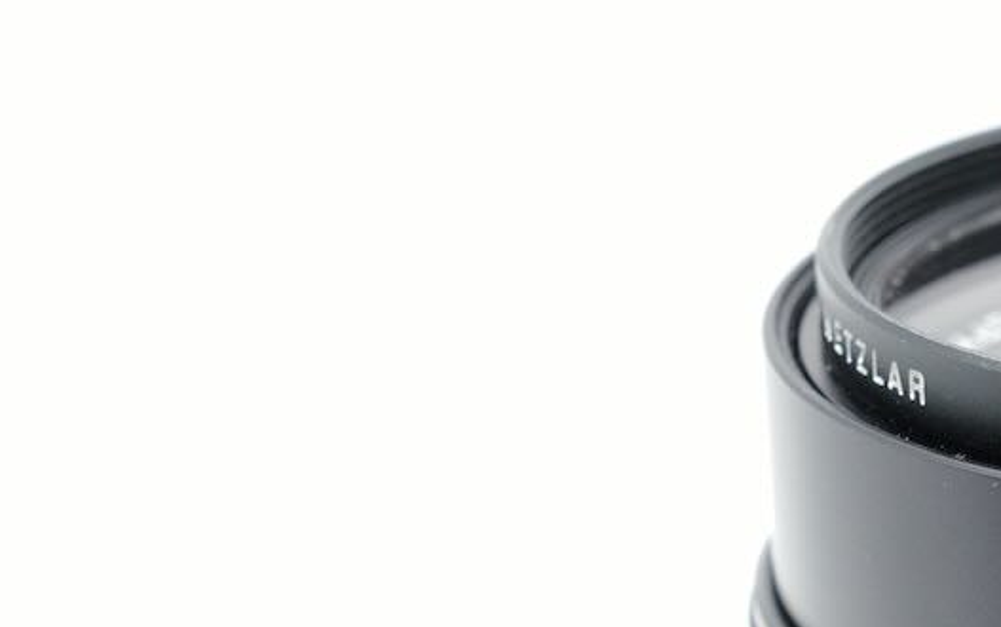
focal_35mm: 166
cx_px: 1307
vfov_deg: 7.8
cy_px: 844
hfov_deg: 12.2
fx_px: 4531
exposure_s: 1/60
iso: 800
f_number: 8
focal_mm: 43
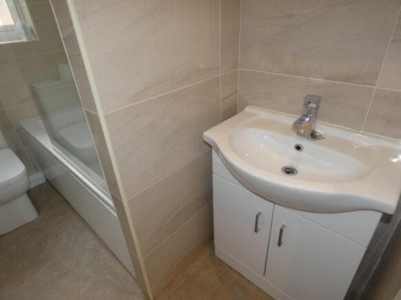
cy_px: 150
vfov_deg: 66.0
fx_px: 232
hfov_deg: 81.8
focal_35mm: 20
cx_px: 200
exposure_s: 1/60
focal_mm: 3.6
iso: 125
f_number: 2.8
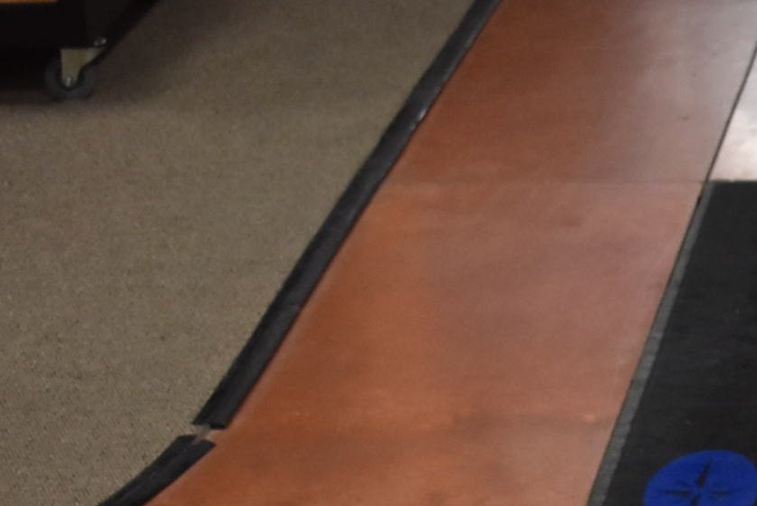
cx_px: 1296
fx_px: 3388
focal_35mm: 161
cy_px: 253
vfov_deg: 8.5
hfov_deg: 11.9
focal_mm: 30
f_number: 4.2
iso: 1400
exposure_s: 1/125
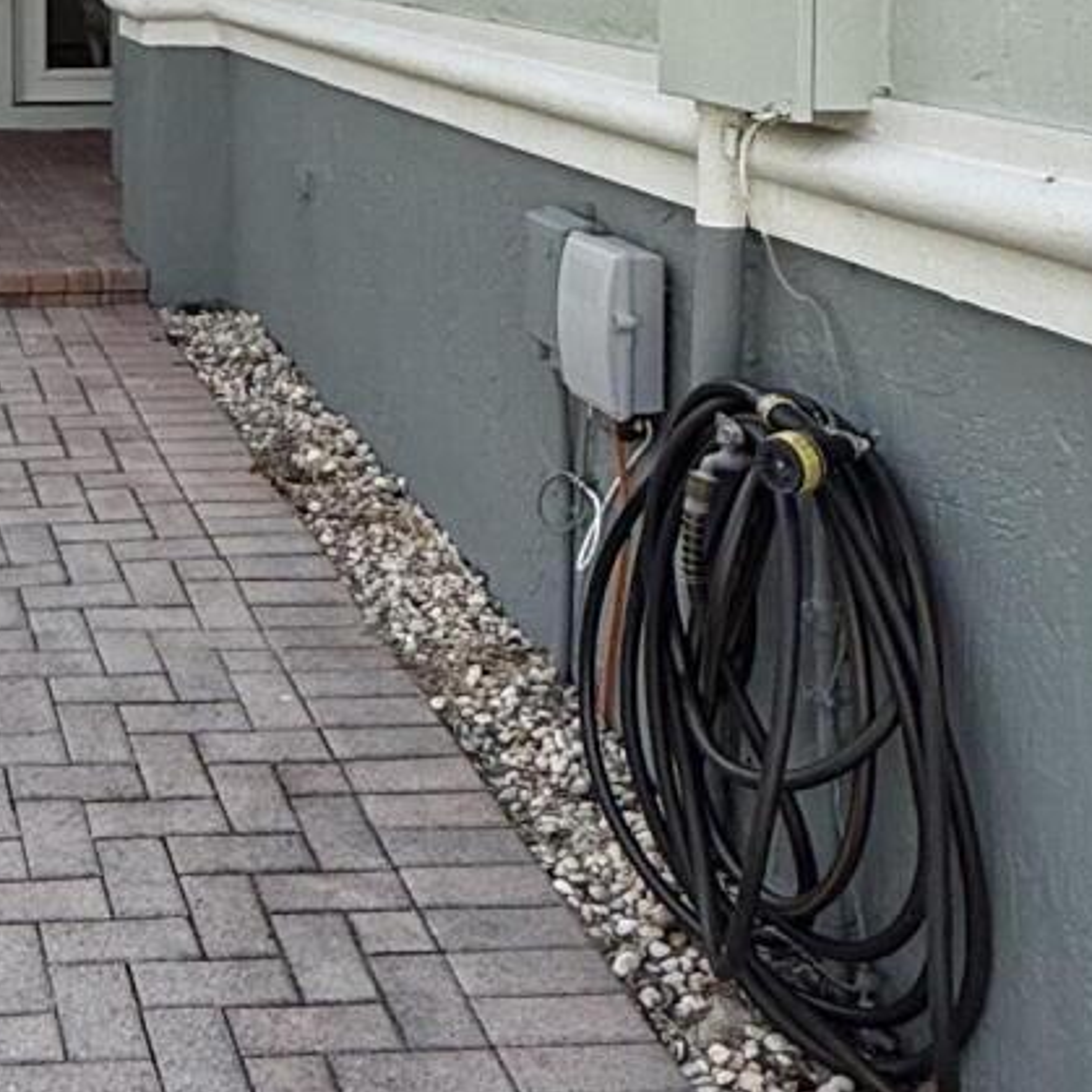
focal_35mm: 59
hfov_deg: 26.0
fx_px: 2106
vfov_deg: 27.4
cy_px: -3
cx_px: -214
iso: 64
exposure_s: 1/506
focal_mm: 2.22
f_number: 2.2
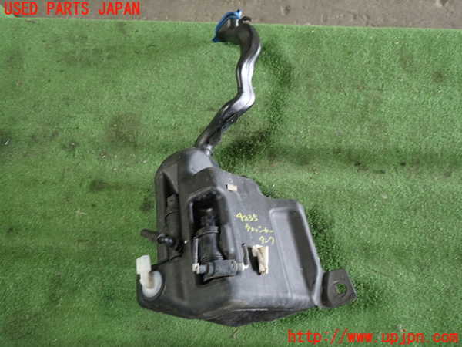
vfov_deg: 46.8
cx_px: 231
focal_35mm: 30
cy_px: 174
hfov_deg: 60.0
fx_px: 400
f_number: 2.3
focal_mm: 5.4
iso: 250
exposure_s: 1/30
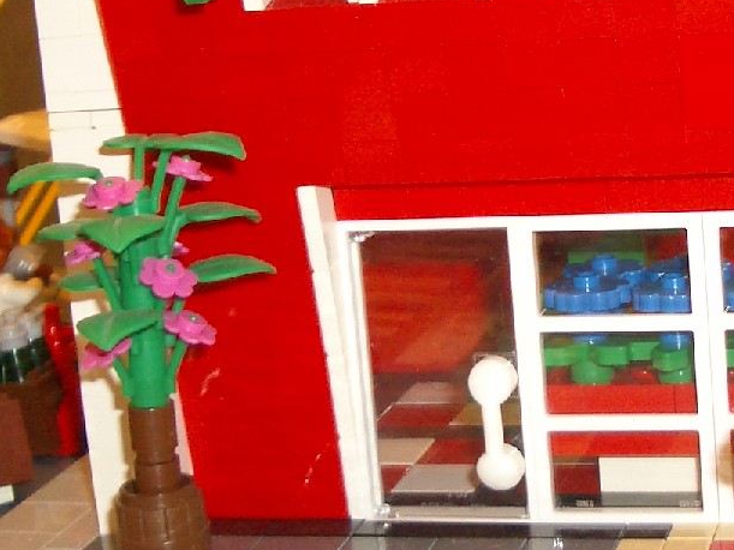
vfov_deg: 14.9
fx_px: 2099
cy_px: 191
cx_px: 651
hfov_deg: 19.5
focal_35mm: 99
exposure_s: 1/60
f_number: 2.6
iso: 100
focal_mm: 5.8
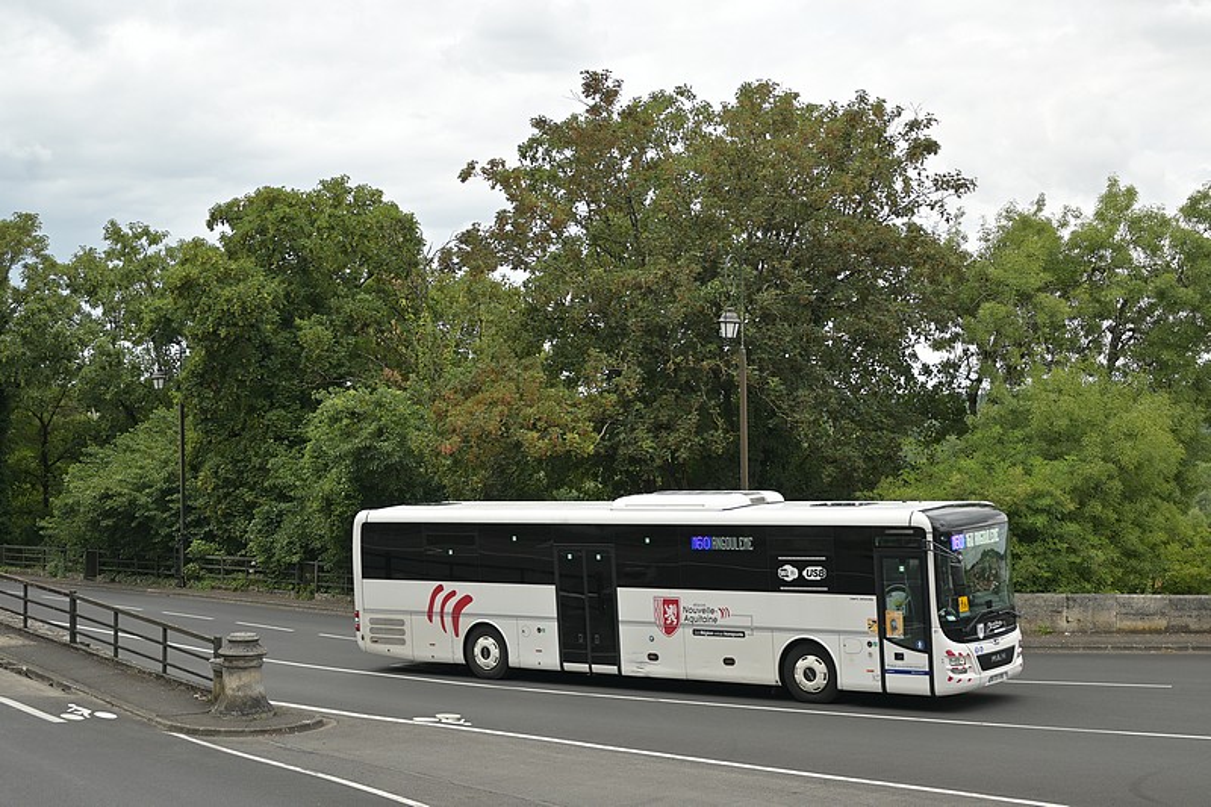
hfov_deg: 35.9
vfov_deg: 24.4
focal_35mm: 56
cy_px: 404
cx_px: 606
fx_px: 1866
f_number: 5.3
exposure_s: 1/400
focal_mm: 37
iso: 125
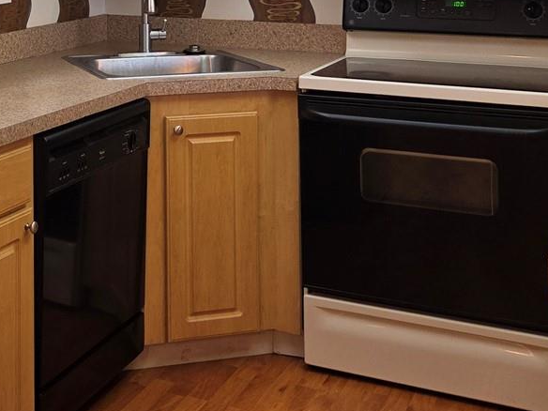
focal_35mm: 63
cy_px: -63
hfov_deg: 29.8
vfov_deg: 21.8
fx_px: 997
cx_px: 91
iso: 100
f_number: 1.8
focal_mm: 5.4
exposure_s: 1/120
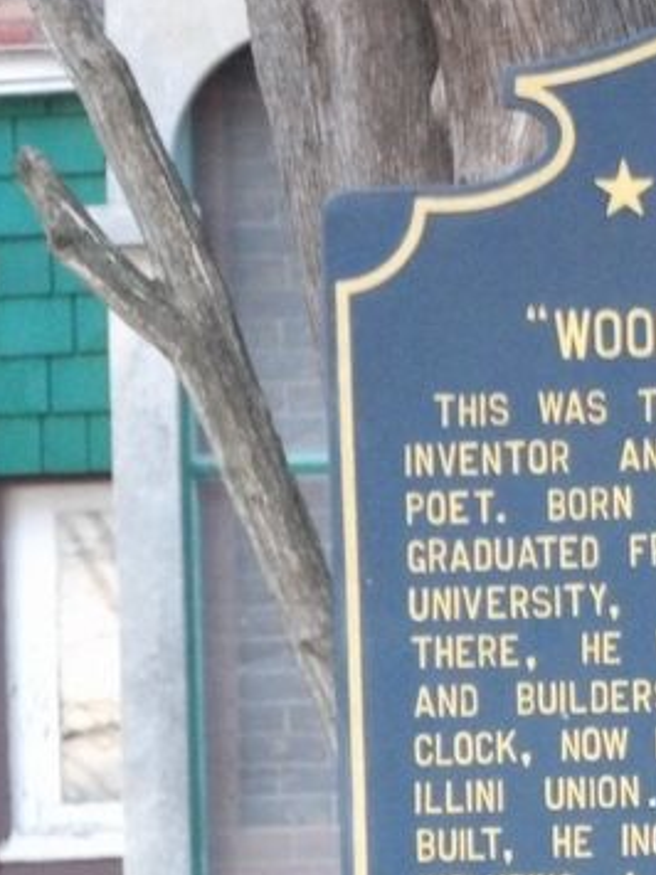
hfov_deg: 1.8
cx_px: 725
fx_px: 20681
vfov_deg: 2.4
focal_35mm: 818
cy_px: 737
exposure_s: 1/9
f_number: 4.2
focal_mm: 65.2
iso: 800
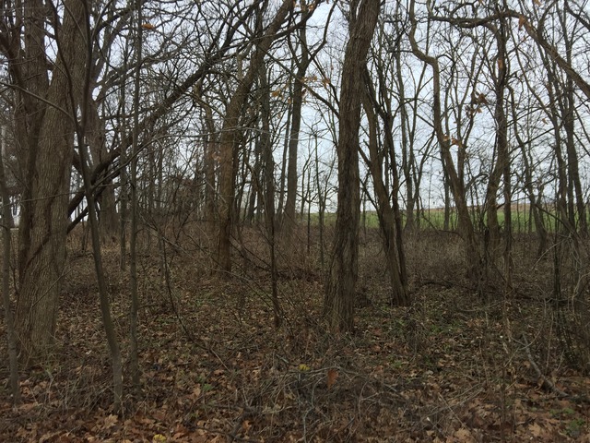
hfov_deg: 61.7
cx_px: 295
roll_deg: +1.2
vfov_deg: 48.2
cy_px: 222
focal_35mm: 29
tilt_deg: +1.9
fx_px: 494
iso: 40
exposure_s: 1/120
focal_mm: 4.15
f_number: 2.2
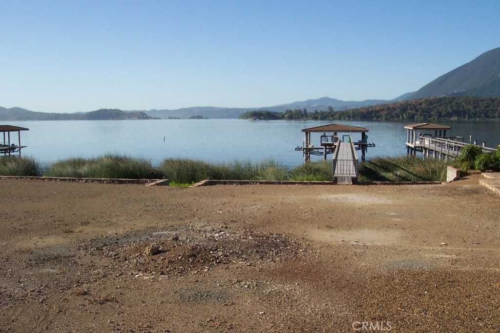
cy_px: 166
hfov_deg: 50.7
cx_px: 250
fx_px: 528
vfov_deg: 35.1
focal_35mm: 38
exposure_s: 1/700
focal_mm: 8
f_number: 4.8
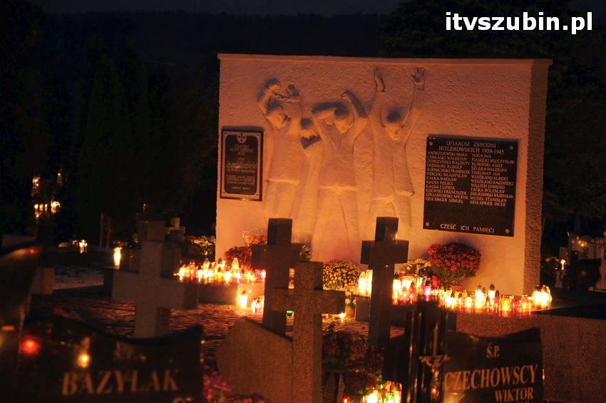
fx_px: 2144
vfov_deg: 10.7
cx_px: 303
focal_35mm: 128
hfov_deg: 16.1
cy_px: 202
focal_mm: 85
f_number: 5.6
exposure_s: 1.3
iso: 800
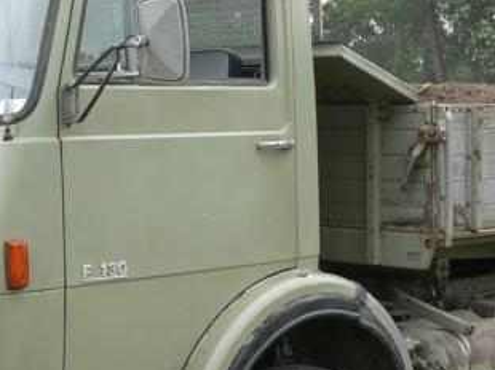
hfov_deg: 21.1
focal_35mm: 93
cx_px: 241
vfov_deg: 15.8
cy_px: 246
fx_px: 1329
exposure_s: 1/160
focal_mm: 6
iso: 80
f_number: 4
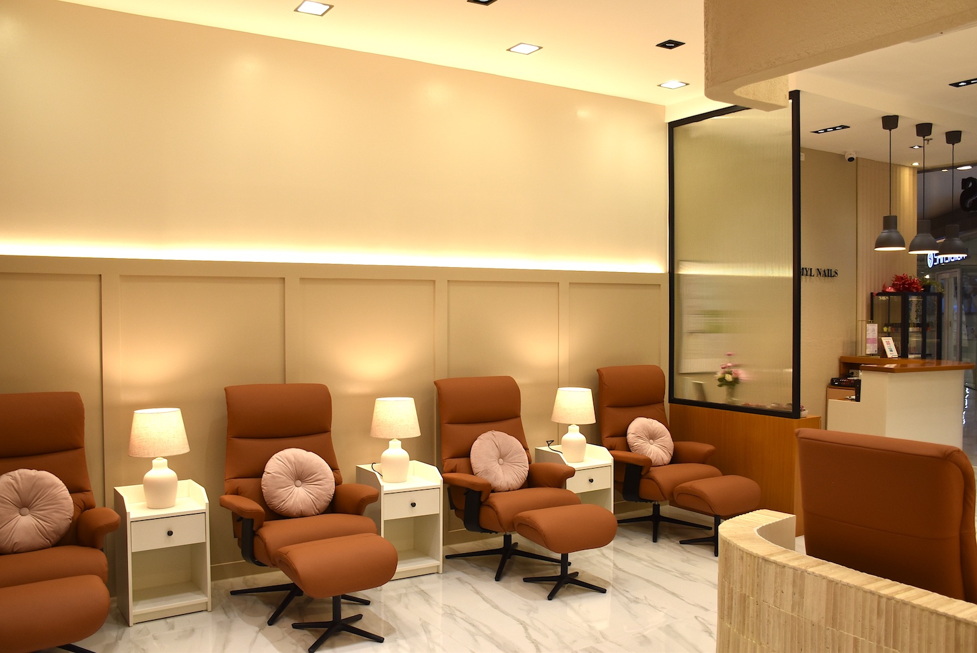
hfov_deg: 61.9
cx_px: 488
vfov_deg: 43.7
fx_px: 815
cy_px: 326
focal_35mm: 30
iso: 400
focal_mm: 20
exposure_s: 1/100
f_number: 5
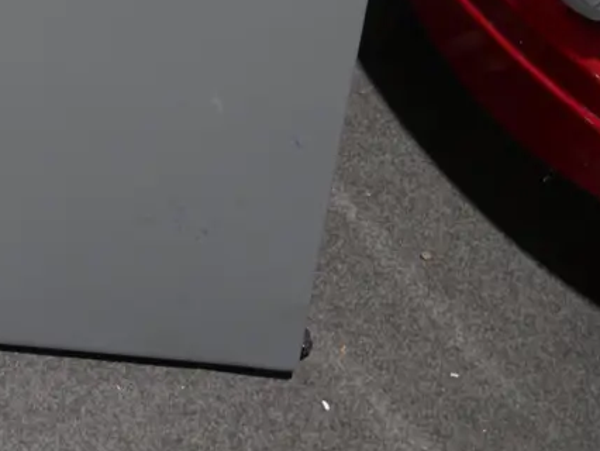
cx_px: -46
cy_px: -73
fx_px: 1335
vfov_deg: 18.3
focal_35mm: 77
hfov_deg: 23.8
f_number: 3.6
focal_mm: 16
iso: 400
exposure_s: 1/60
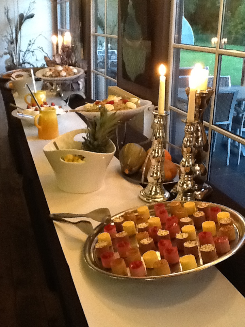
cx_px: 122
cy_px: 164
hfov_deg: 32.9
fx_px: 415
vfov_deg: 42.9
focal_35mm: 44
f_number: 2.4
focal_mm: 2.03
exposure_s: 1/15
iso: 400
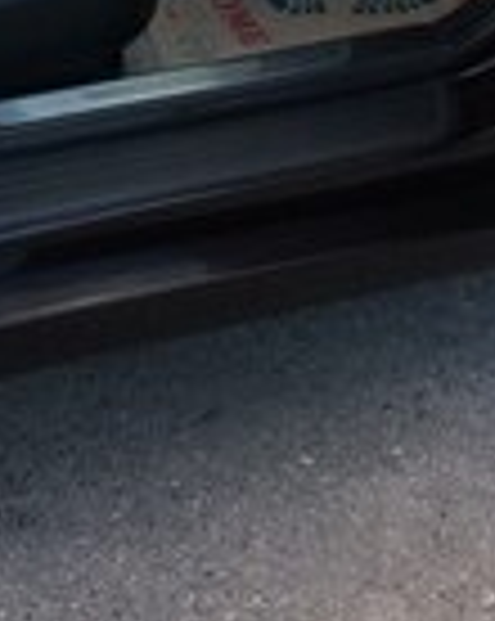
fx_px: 1872
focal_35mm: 102
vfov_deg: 17.2
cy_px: -274
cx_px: 144
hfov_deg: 15.0
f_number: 2.2
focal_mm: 4.15
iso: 50
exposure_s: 1/100
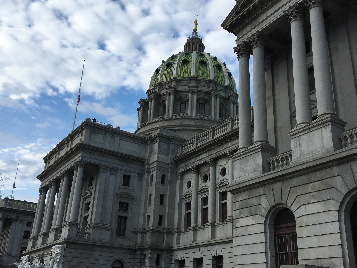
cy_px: 143
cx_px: 189
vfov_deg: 37.7
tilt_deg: +23.5
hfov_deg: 49.0
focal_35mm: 38
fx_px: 392
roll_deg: -2.5
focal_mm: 4.15
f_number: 2.2
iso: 25
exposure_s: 1/1040
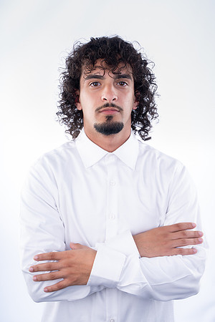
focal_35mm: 70
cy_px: 161
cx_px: 108
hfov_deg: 19.5
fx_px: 627
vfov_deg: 28.8
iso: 100
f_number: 8
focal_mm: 70
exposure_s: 1/200
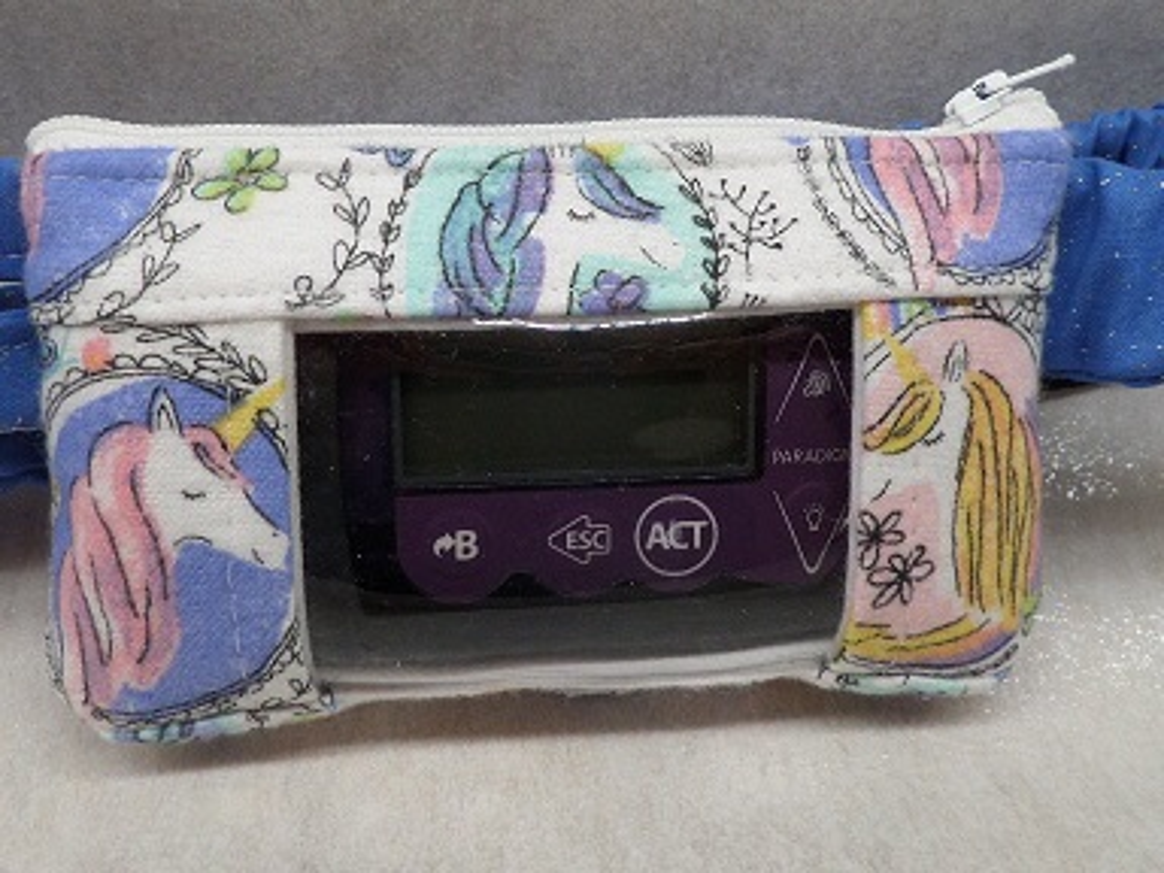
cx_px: 582
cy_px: 436
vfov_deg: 56.8
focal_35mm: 24
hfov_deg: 71.6
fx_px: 807
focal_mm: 4.3
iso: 100
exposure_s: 1/30
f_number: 3.1
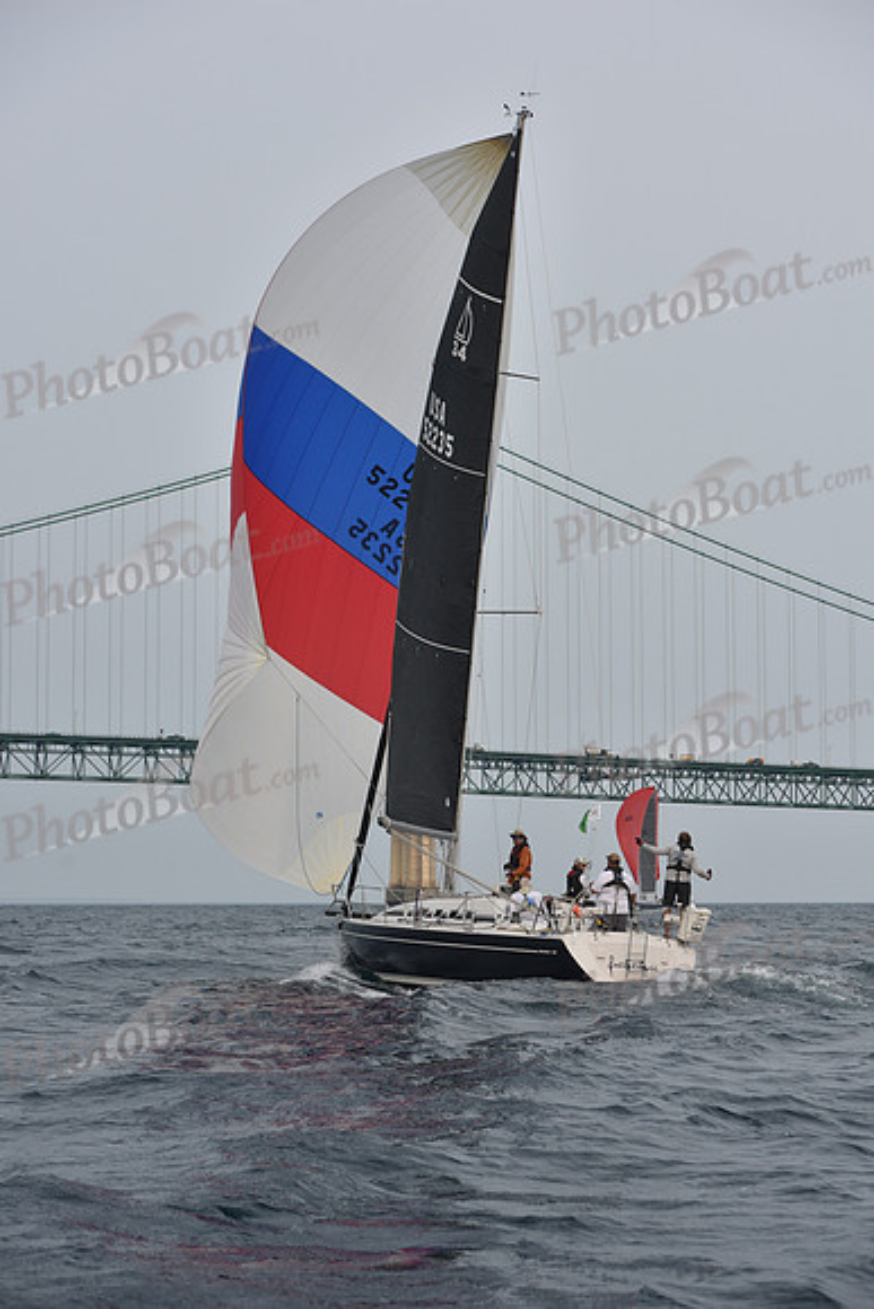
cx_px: 437
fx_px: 2547
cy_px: 654
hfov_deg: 19.5
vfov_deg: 28.8
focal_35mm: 70
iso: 250
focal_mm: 70
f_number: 6.3
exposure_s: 1/1000
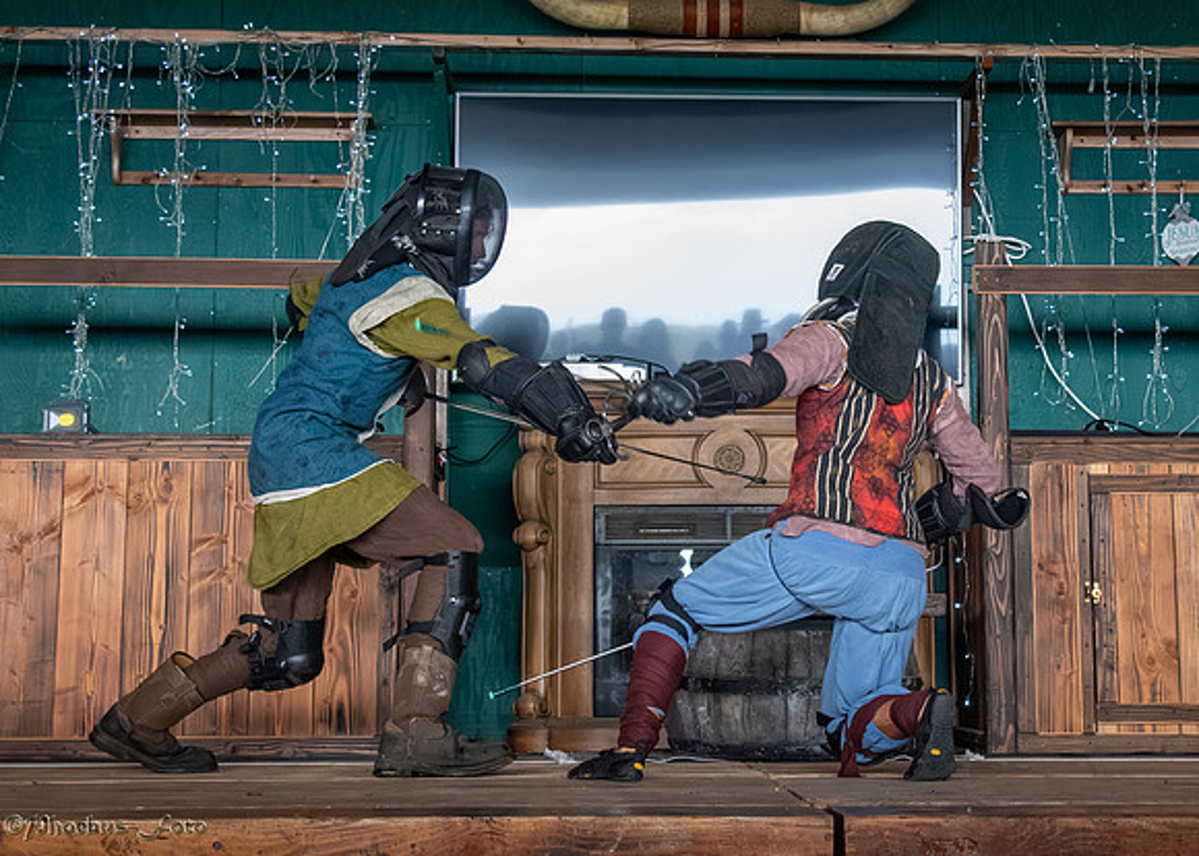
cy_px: 312
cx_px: 730
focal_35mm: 70
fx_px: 2380
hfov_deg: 28.2
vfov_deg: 20.3
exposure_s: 1/320
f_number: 5.6
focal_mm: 38
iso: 8000
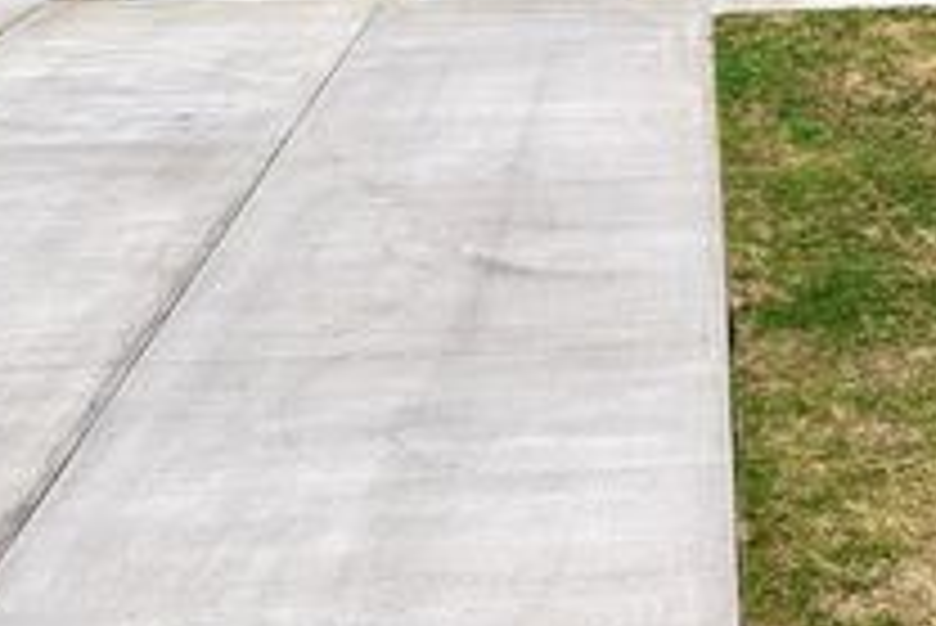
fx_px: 1561
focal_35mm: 60
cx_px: 846
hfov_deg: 31.8
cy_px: 16
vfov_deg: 21.9
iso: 100
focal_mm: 8.67
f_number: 1.8
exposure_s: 1/2500
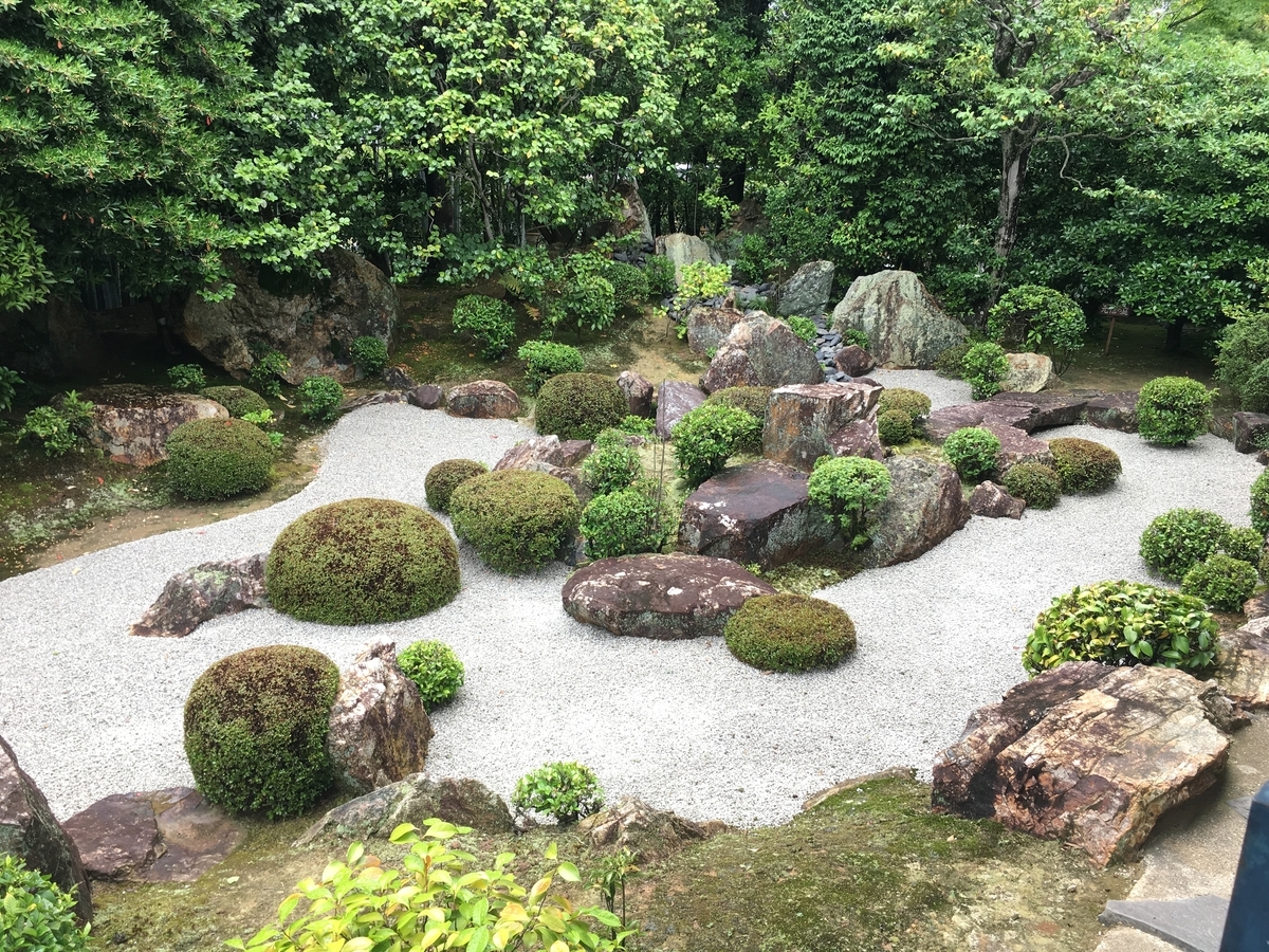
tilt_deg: -16.6
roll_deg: -1.0
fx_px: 1063
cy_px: 476
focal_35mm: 29
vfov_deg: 48.2
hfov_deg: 61.7
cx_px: 634
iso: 25
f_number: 2.2
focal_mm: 4.15
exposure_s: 1/159
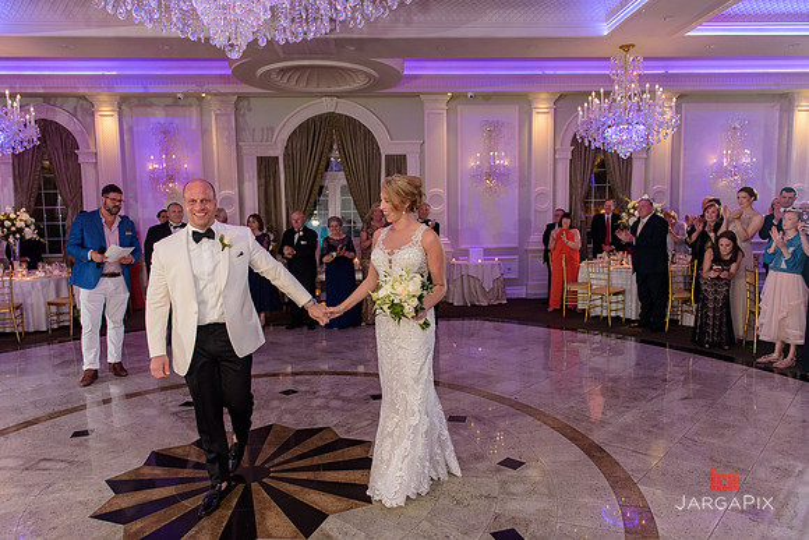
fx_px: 539
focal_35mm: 24
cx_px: 404
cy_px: 270
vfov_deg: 53.2
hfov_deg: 73.7
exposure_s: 1/125
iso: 1600
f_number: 3.2
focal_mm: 24
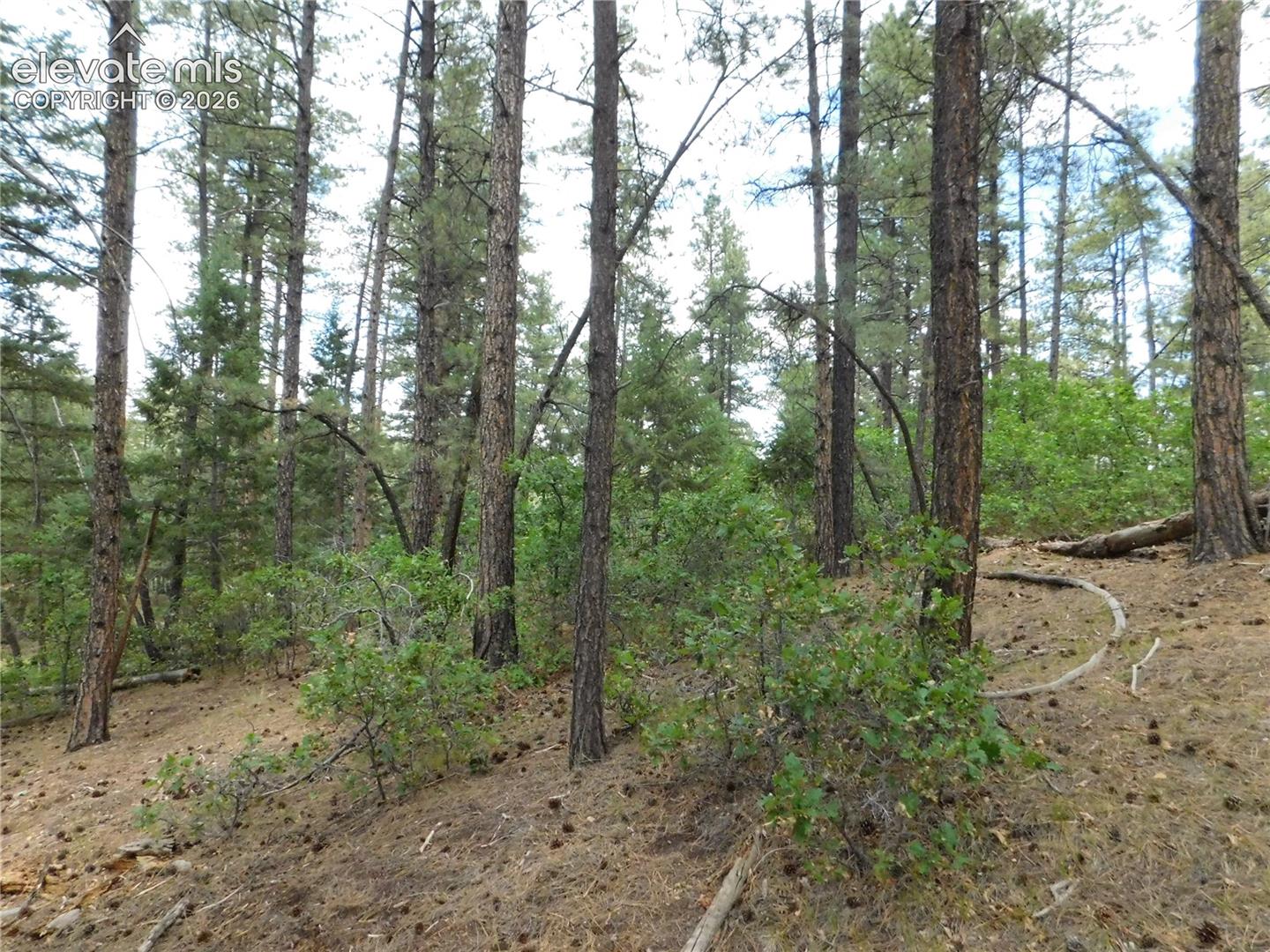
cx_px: 635
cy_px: 476
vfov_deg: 58.9
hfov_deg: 73.9
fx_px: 844
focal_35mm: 23
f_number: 3
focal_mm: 4
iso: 800
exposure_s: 1/1500
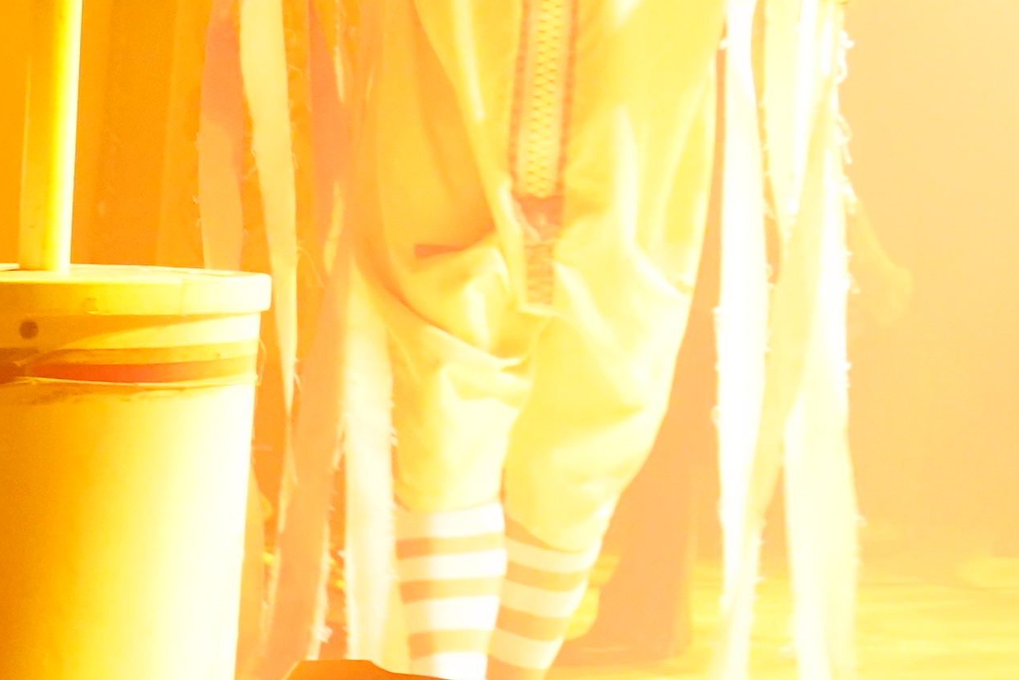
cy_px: -321
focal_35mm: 124
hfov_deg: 15.7
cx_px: 1299
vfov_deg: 10.7
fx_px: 3510
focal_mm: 26
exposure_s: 1/60
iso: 6400
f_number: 4
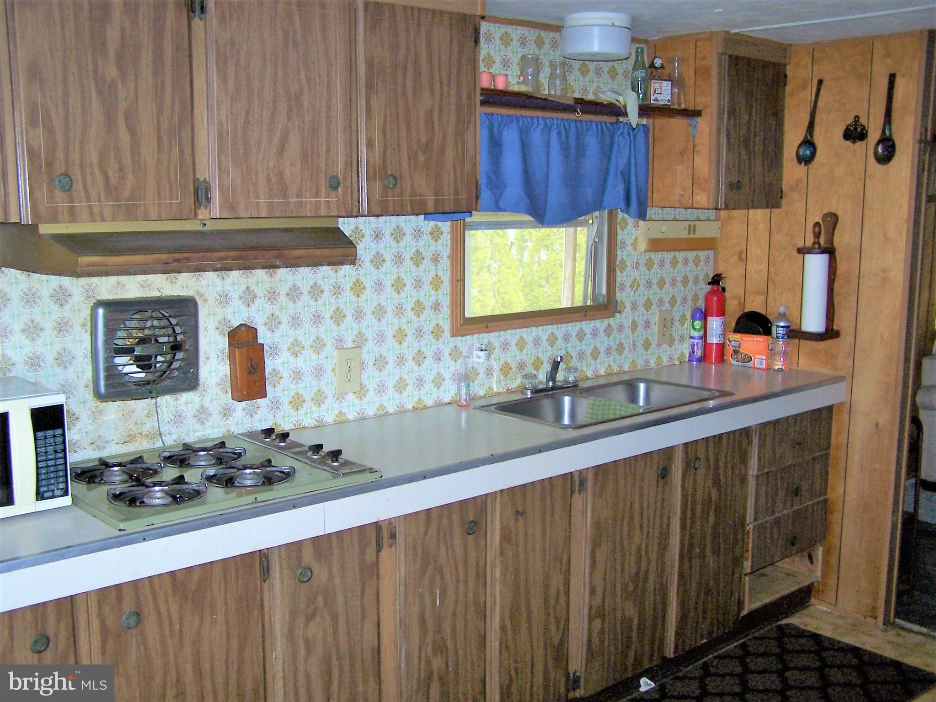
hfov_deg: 49.0
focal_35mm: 38
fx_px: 1028
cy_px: 351
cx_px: 468
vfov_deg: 37.7
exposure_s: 1/60
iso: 140
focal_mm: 6.3
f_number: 2.8
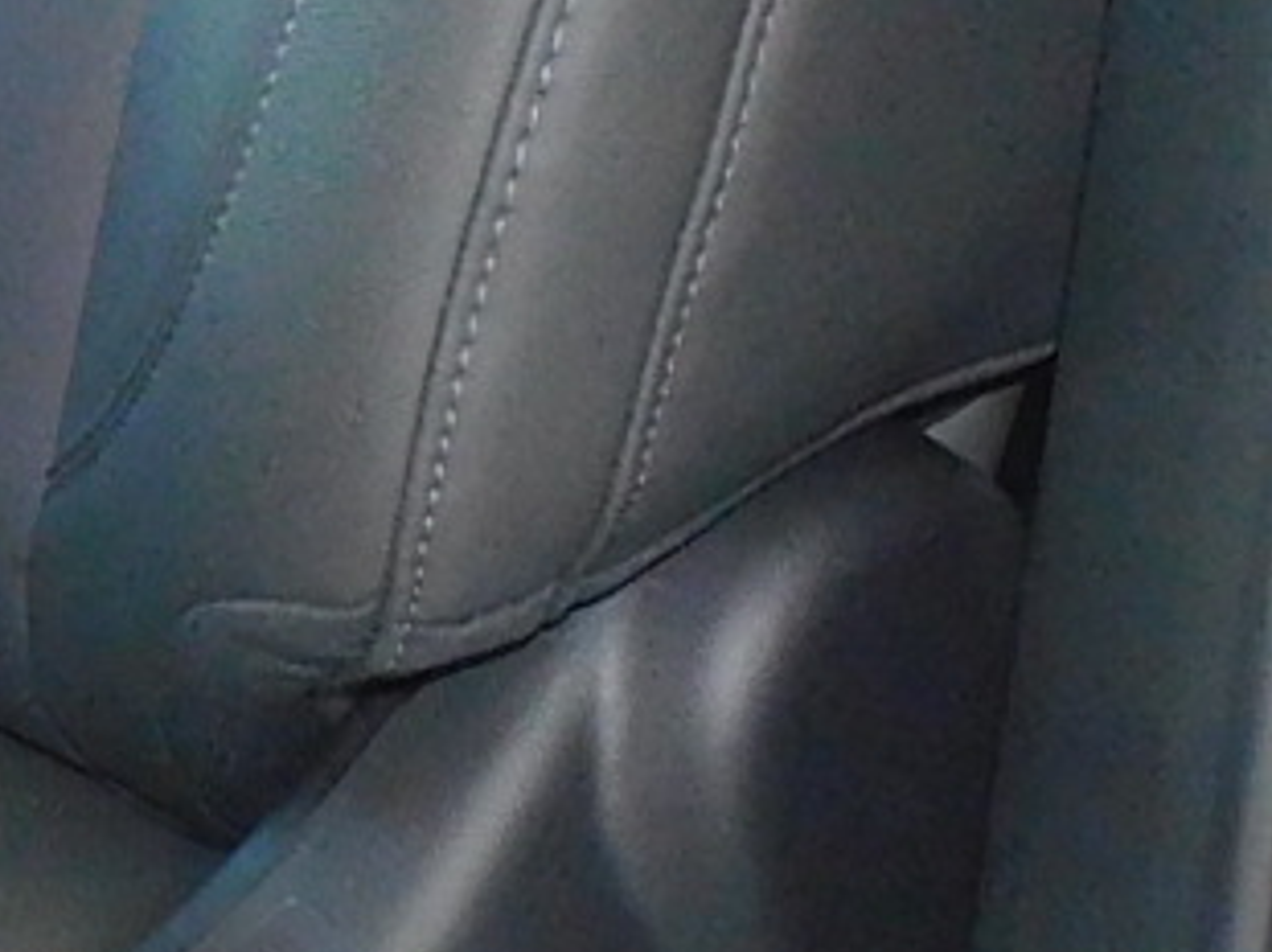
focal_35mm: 176
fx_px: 6462
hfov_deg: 10.3
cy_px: -382
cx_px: -1284
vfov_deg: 8.3
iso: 200
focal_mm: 4.3
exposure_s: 1/30
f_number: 3.3
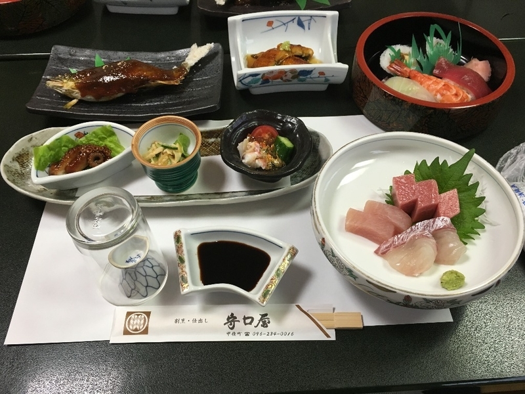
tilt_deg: -53.3
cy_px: 197
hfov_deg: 61.7
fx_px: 440
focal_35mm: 29
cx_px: 262
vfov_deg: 48.2
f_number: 2.2
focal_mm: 4.15
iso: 100
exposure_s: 1/30
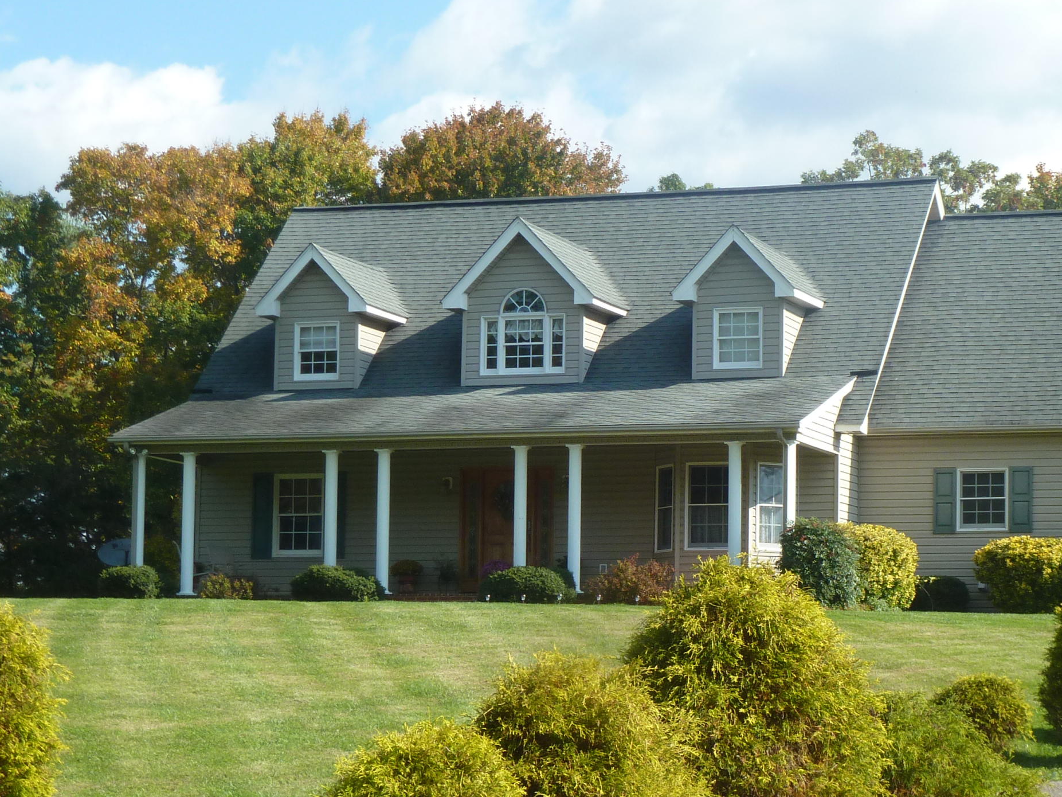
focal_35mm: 102
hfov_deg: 19.2
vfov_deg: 14.5
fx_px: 3130
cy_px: 537
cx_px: 672
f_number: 4
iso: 100
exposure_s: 1/400
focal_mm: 10.3
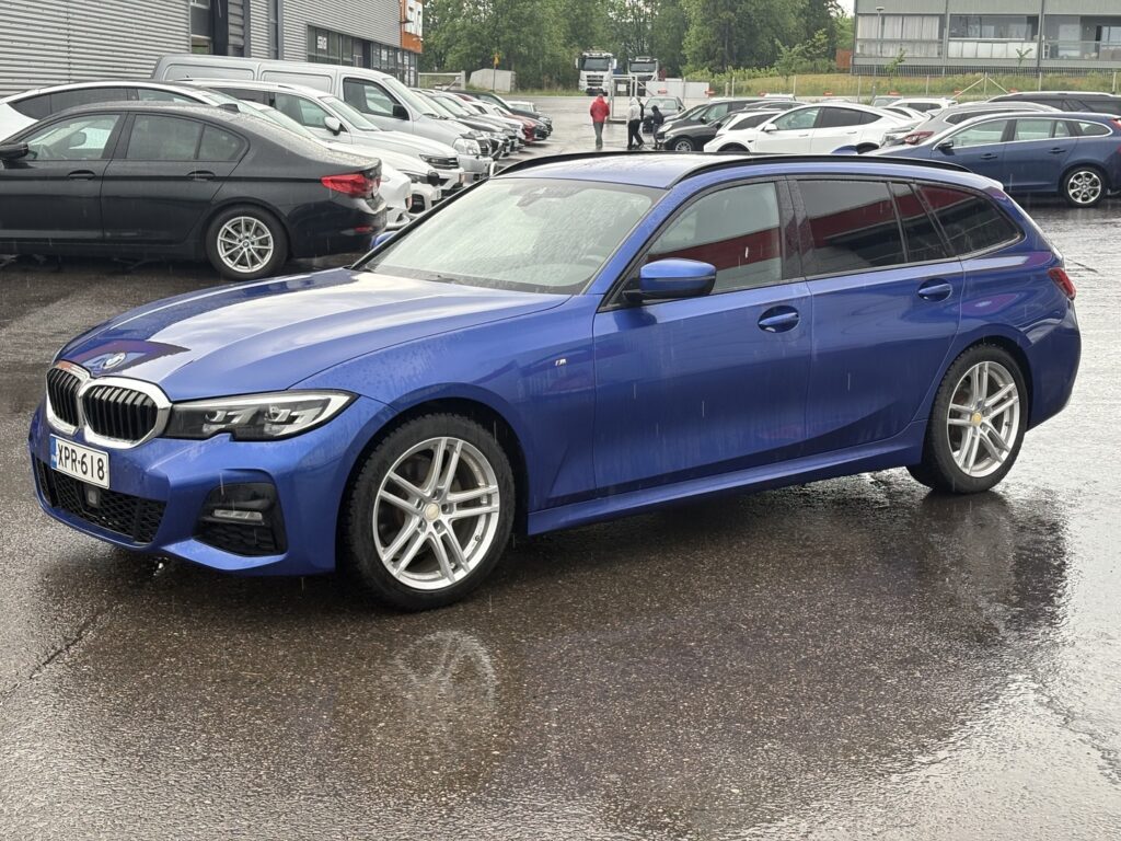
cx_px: 560
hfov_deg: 36.8
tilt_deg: -10.0
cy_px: 420
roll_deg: -1.9
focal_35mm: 52
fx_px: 1684
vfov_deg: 28.0
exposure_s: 1/246
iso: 40
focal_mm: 5.96
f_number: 1.6
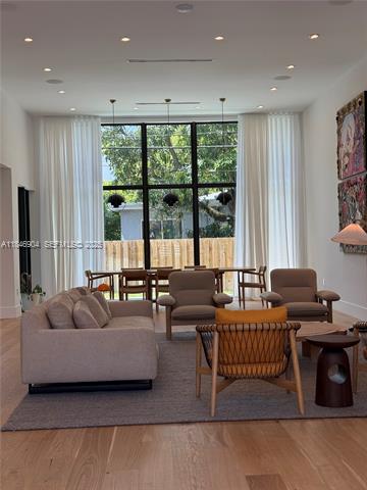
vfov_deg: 39.7
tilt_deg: +0.2
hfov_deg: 30.3
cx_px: 184
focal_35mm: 48
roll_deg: +1.4
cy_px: 245
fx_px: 679
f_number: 1.78
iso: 64
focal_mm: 6.76
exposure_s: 1/460
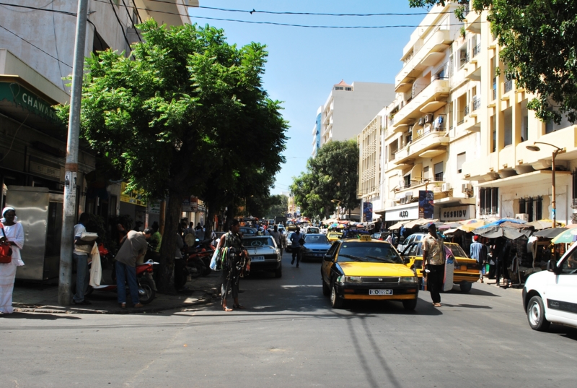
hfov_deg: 57.1
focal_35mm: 33
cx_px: 288
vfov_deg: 40.1
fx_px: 530
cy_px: 194
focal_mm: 22
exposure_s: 1/80
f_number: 18
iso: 200
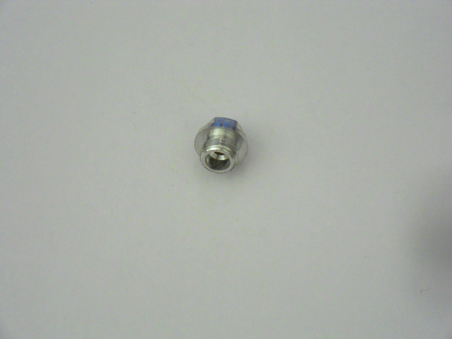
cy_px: 170
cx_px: 226
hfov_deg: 17.9
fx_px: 1436
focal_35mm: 110
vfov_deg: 13.5
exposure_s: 1/60
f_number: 5.6
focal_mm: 19.3
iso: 320
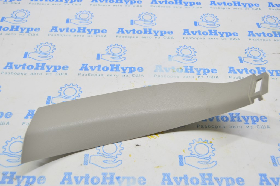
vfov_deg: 31.8
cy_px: 93
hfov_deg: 46.4
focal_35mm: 42
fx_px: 326
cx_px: 140
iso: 400
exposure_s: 1/20
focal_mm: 28
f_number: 5.6
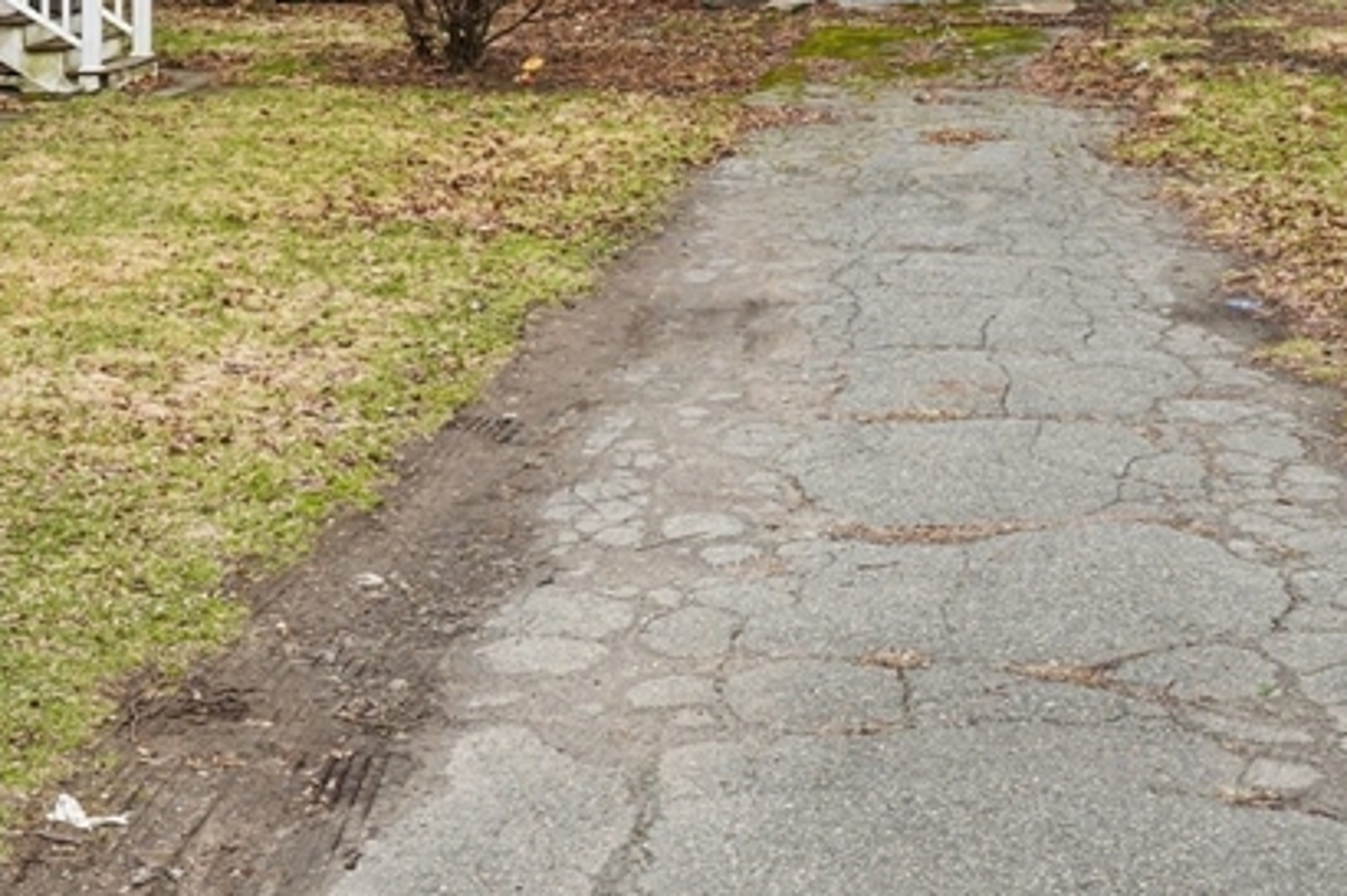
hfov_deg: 30.9
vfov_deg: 19.7
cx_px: 831
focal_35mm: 65
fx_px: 2431
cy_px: -179
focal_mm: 26
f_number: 8
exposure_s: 1/30
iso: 100
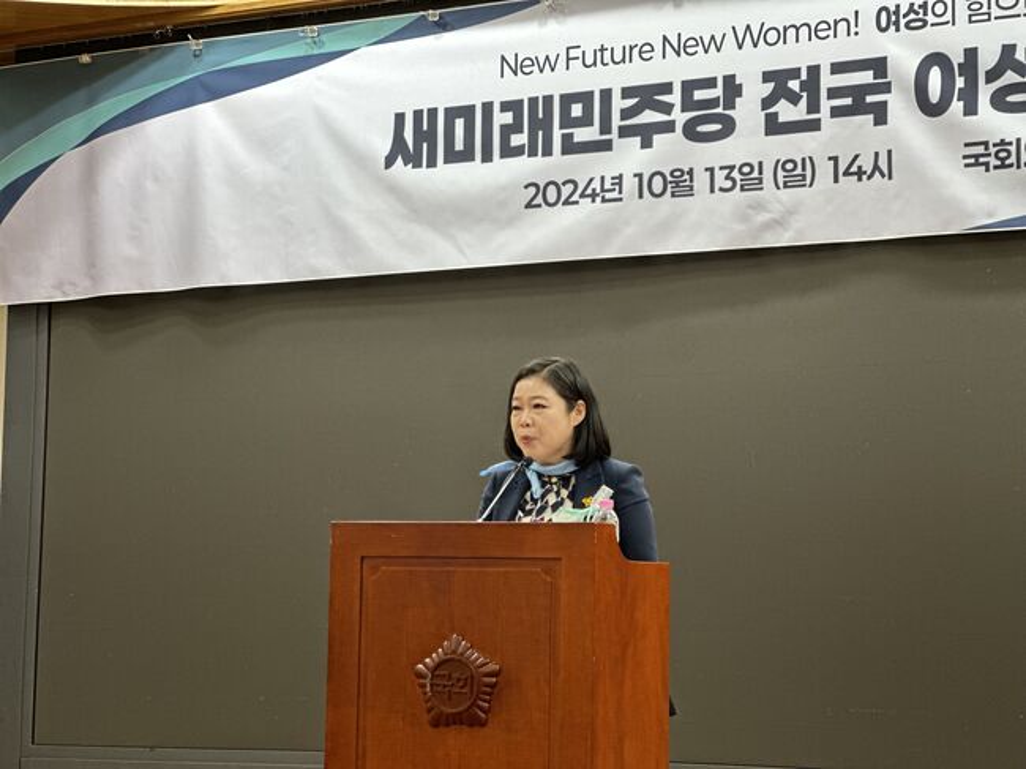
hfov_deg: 25.3
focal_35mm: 77
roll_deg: -0.8
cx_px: 513
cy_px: 384
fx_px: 2281
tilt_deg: +7.4
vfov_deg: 19.1
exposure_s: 1/40
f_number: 2.8
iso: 200
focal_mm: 9
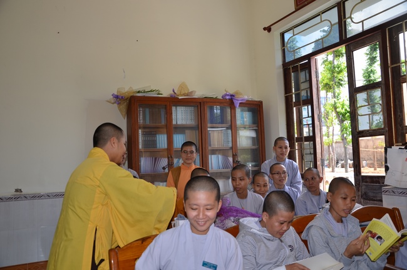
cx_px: 204
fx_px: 356
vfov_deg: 41.6
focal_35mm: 32
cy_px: 135
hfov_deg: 59.6
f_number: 3.8
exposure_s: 1/250
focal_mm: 21
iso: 250
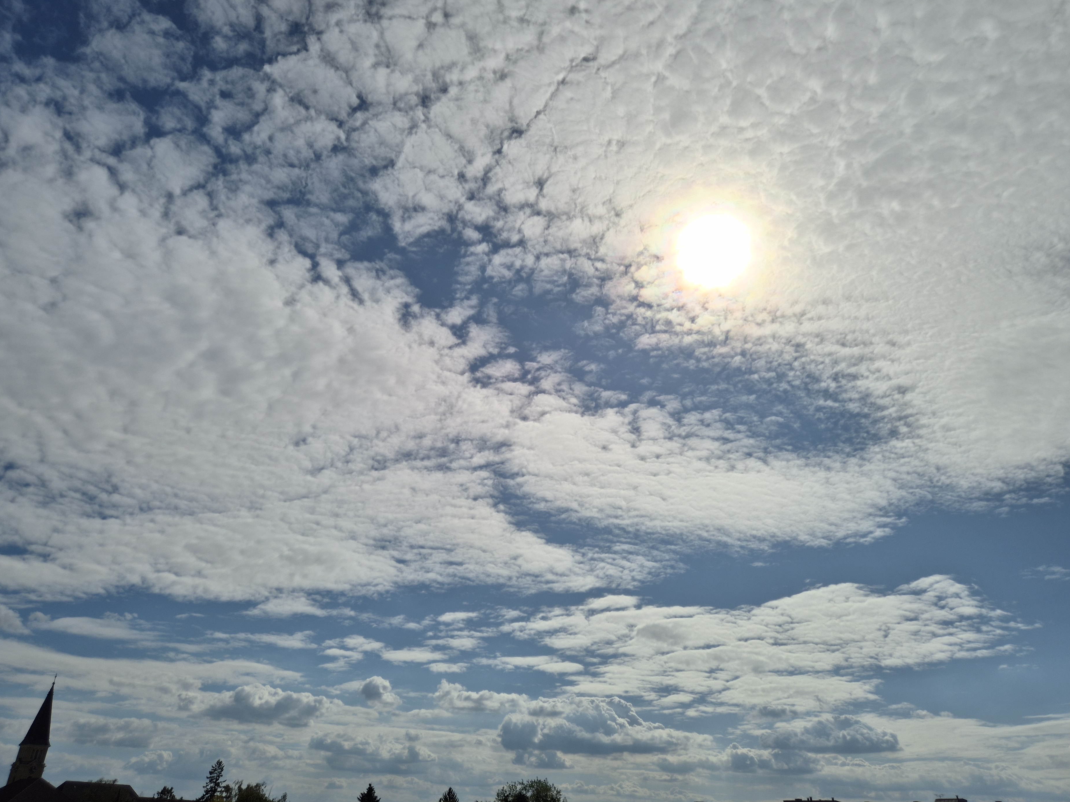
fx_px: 773
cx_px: 534
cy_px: 389
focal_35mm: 25
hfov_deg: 69.4
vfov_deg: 54.9
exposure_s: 1/21120
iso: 25
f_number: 1.8
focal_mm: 5.4
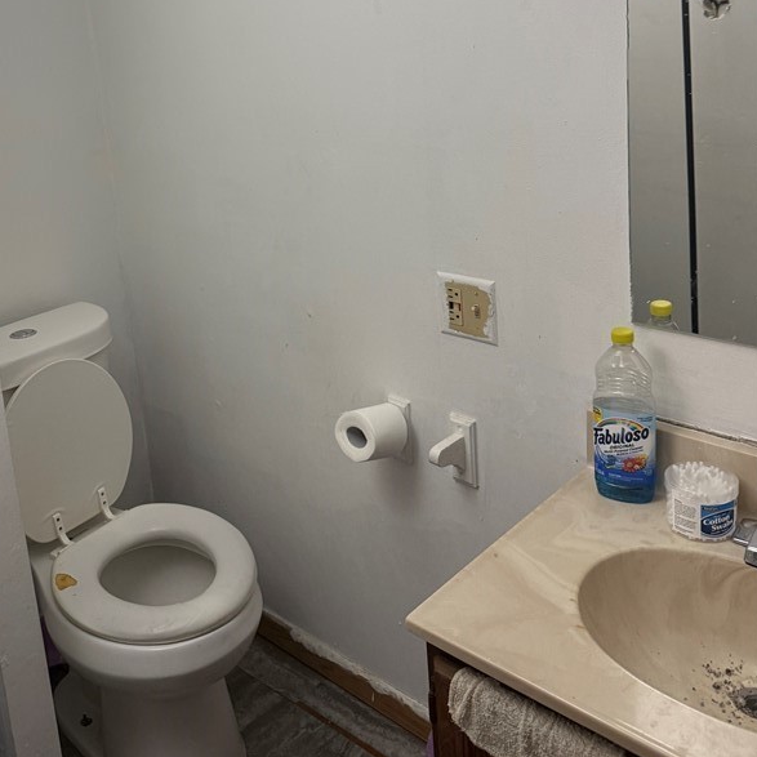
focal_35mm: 37
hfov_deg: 44.4
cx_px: 268
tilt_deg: -13.1
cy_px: 211
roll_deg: +6.2
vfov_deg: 43.8
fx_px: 915
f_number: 1.78
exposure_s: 1/60
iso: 250
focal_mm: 6.76
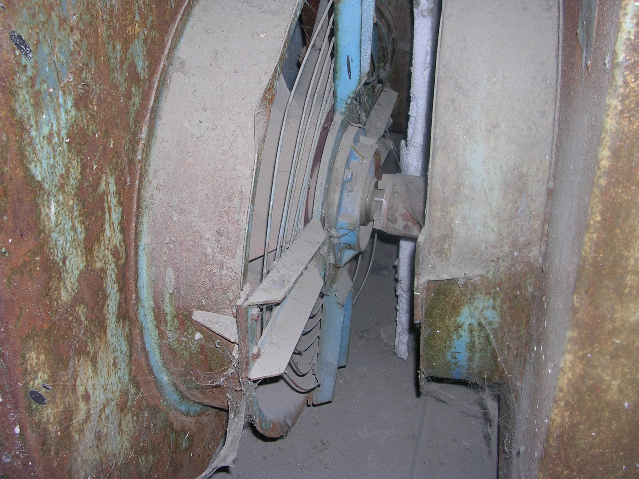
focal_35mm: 38
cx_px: 320
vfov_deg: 37.7
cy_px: 240
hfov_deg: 49.0
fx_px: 701
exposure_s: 1/60.1
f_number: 2.8
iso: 50
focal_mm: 5.8
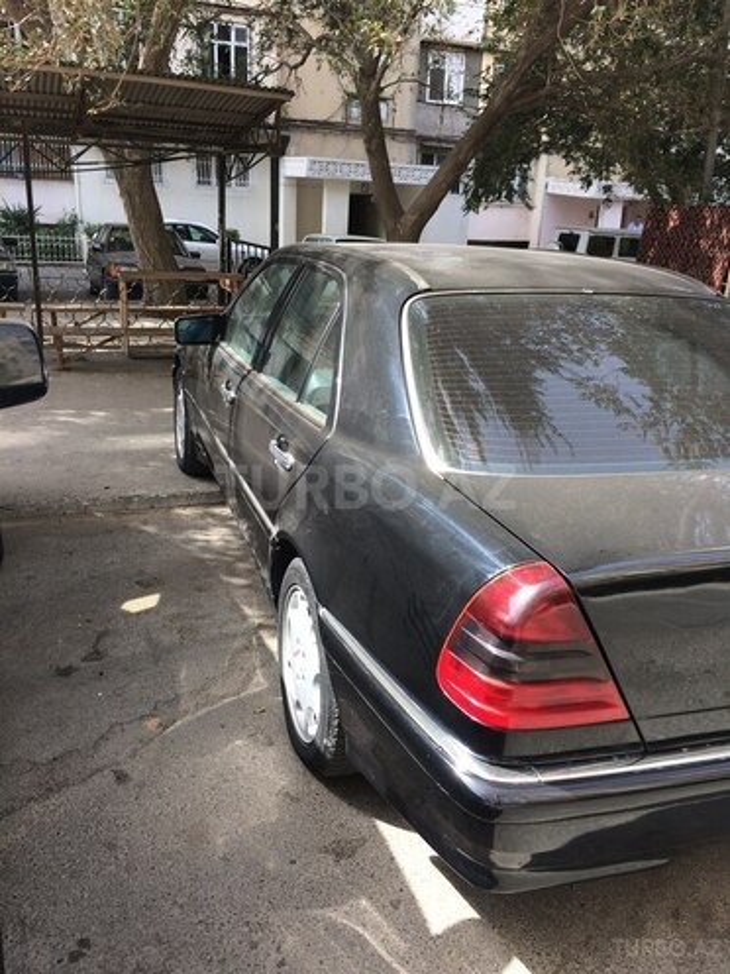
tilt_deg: -19.4
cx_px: 365
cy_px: 487
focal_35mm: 29
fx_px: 815
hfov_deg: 48.2
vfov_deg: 61.7
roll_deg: -1.8
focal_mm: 4.15
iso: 32
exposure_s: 1/285
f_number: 2.2
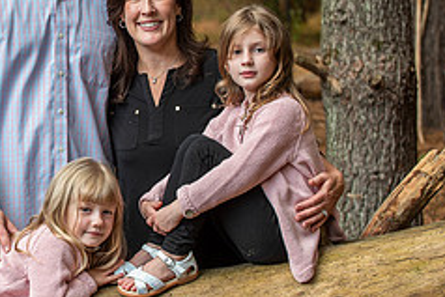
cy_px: 134
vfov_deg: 6.3
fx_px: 2721
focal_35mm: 220
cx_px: 31
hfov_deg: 9.3
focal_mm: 86
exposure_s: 1/100
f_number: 4.5
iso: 250
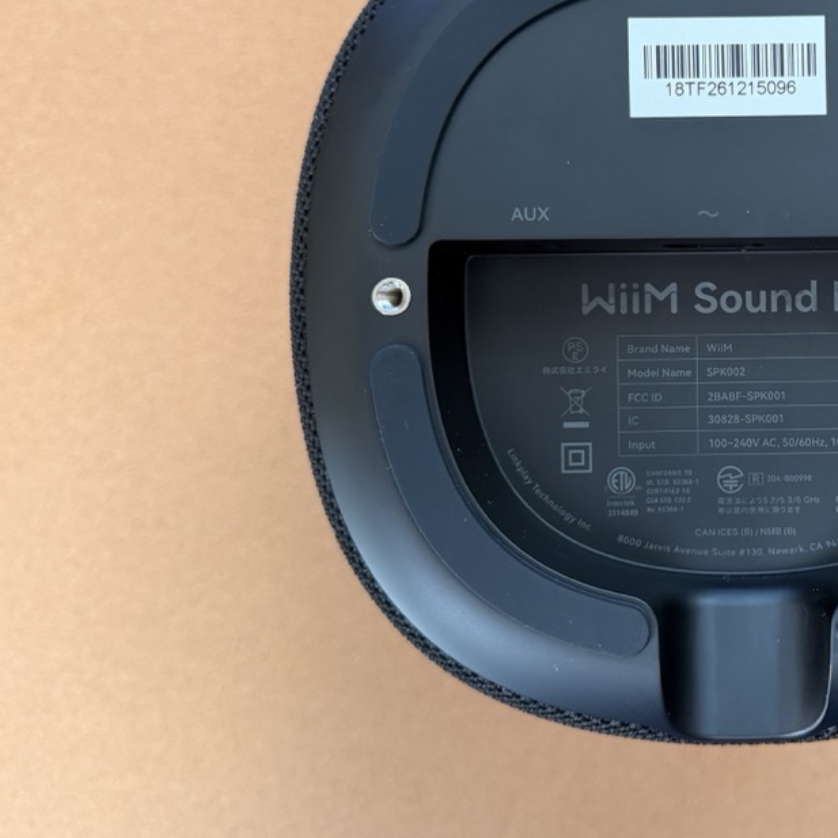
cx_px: 776
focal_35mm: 44
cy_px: 308
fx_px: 1205
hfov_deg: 35.7
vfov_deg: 38.1
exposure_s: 1/98
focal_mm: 6.76
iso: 200
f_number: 1.78
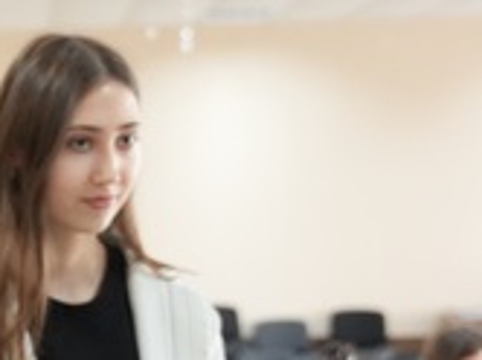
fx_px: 2153
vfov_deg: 9.4
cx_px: -331
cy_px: 466
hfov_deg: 11.9
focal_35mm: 155
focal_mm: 33.4
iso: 2000
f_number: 2.8
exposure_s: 1/80
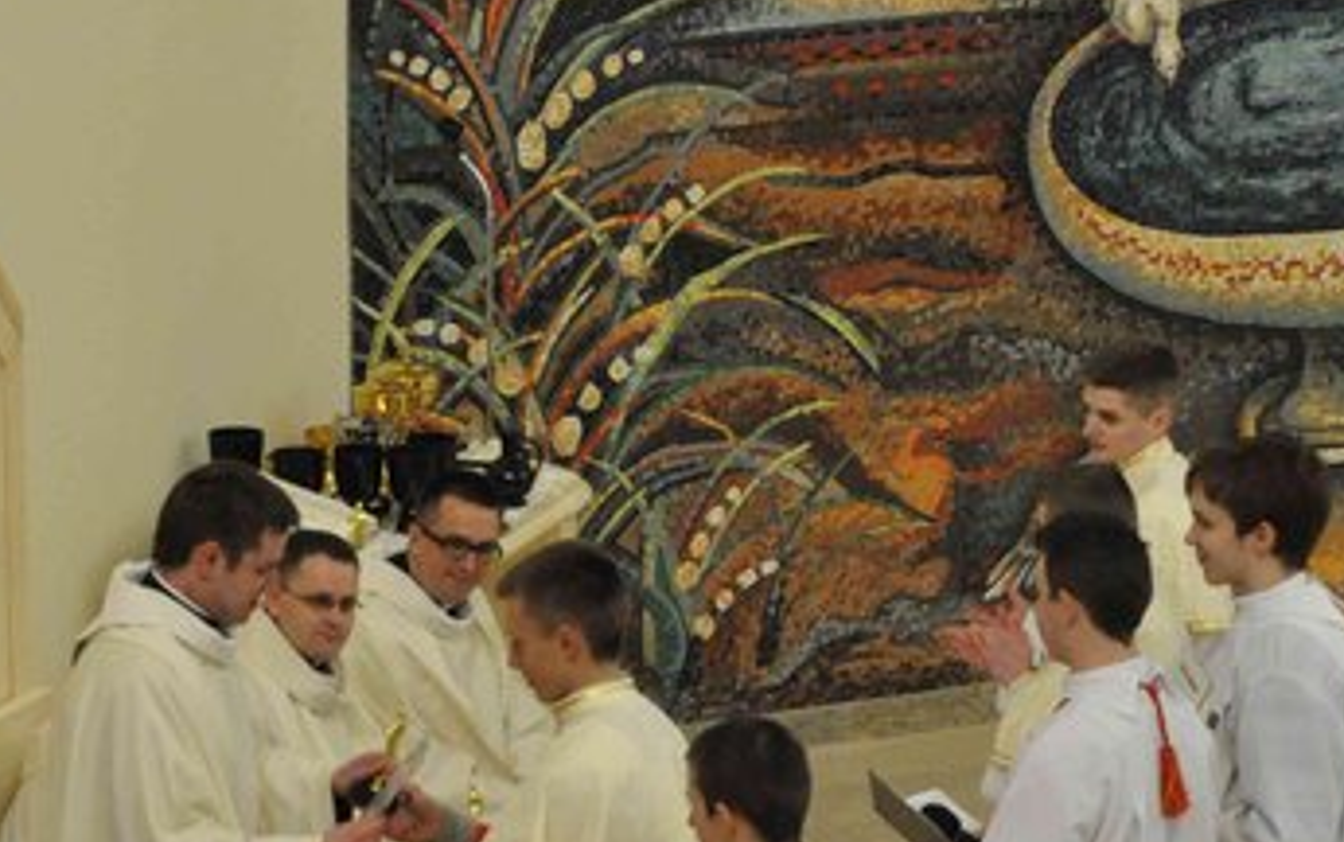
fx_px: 6851
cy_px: 823
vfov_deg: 7.0
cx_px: 413
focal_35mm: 187
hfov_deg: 11.2
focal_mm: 65
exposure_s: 1/30
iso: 2500
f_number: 10
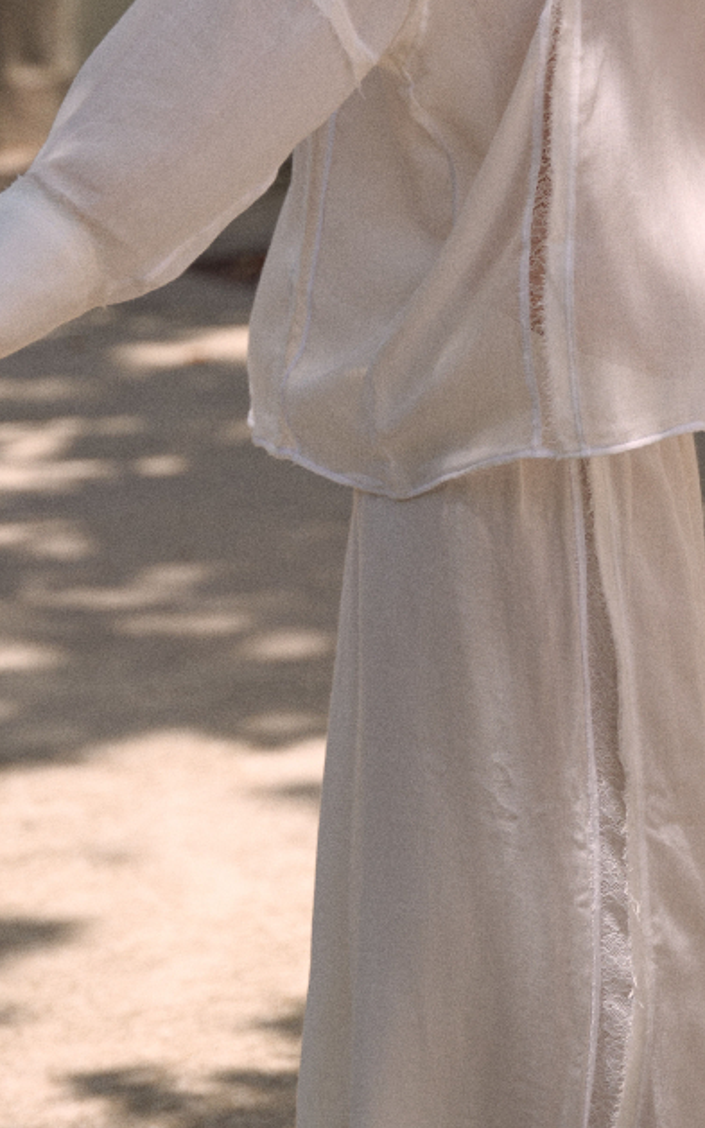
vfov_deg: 15.2
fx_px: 4234
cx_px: 490
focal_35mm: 138
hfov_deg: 9.5
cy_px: 436
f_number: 2.8
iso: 125
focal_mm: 56.7
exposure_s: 1/1000
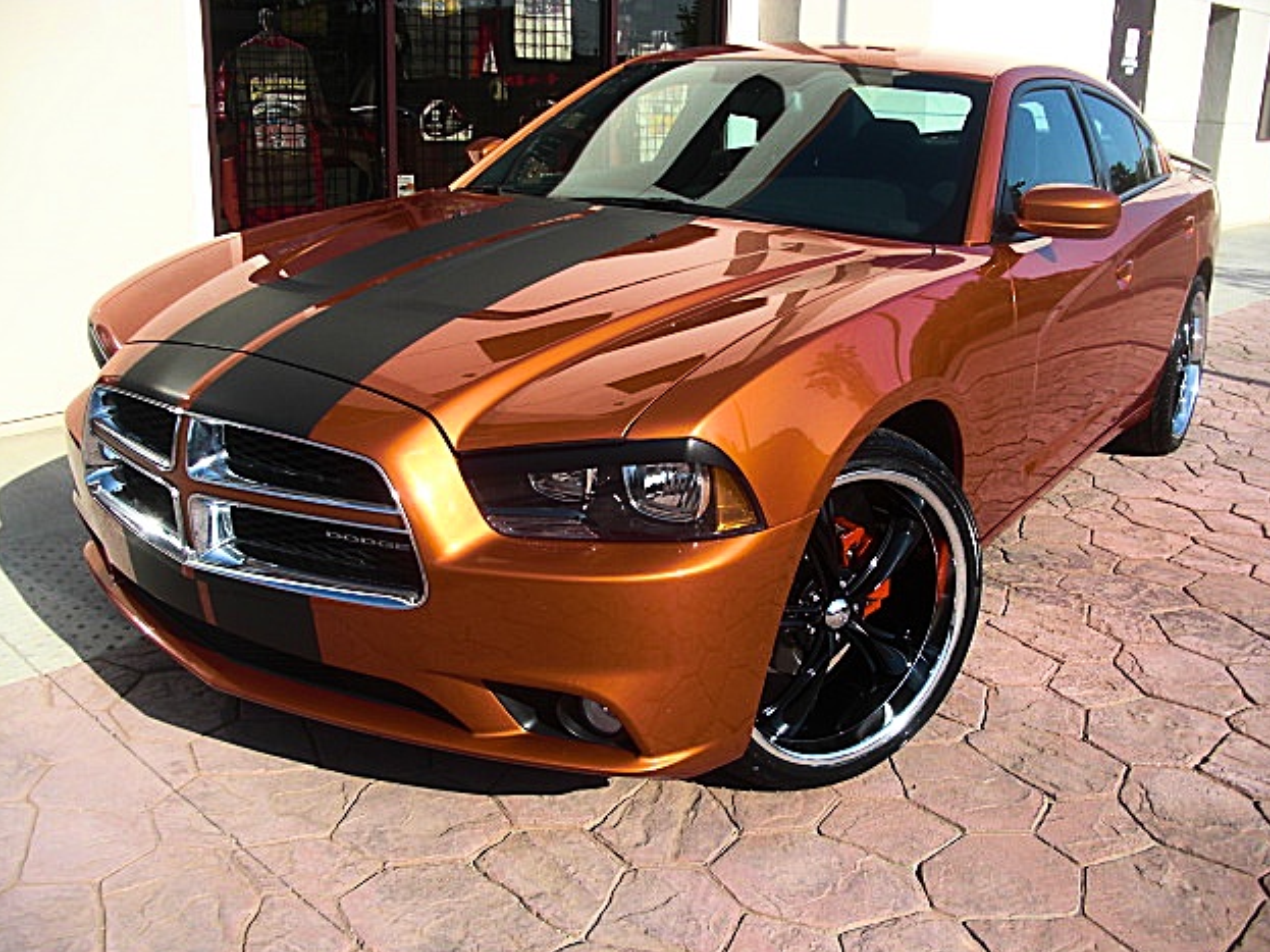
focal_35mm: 37
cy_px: 487
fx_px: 1357
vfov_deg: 38.7
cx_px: 644
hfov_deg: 50.1
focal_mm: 6.3
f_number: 2.8
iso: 50
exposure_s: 1/800
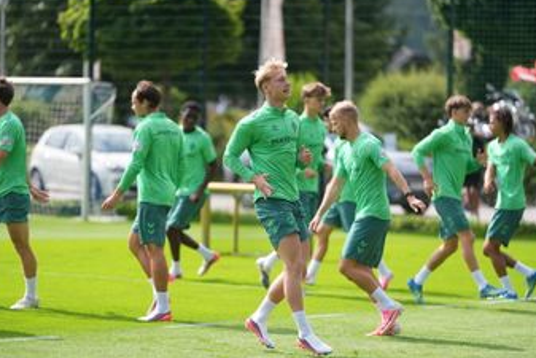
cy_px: 192
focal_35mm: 178
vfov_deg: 7.7
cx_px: 267
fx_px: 2651
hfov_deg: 11.5
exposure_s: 1/10000
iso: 500
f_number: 2
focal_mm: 150
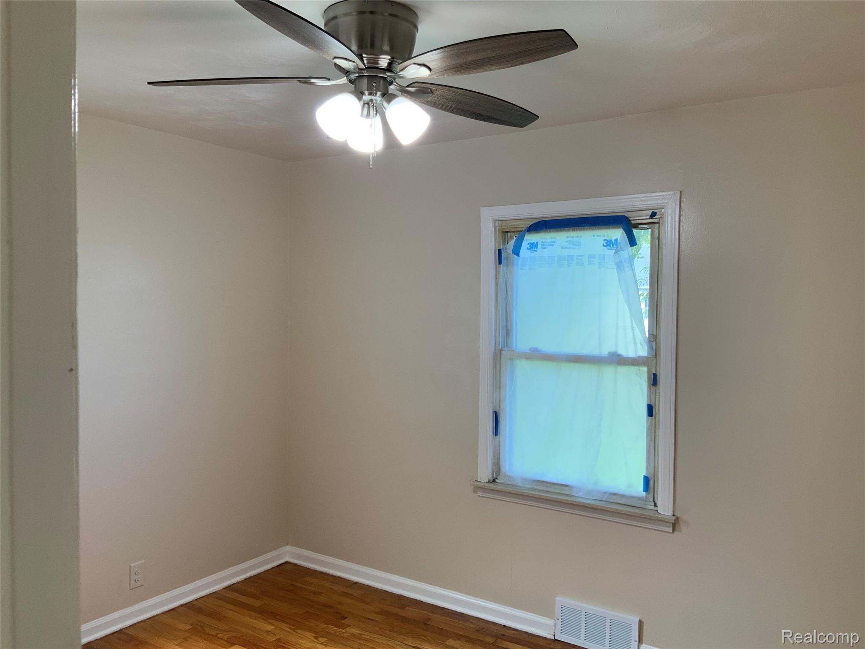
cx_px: 432
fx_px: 725
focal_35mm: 29
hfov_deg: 61.7
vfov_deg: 48.2
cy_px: 324
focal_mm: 3
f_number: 1.8
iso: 50
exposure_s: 1/120
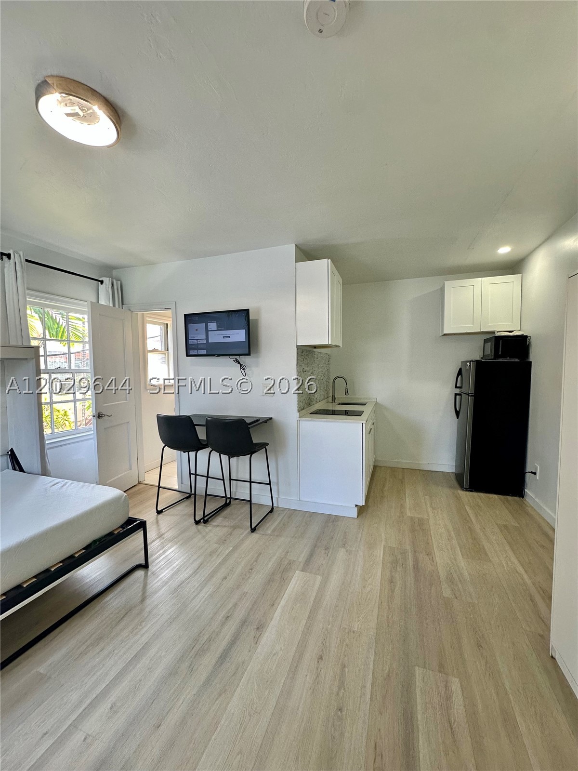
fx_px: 312
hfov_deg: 85.7
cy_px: 386
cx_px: 289
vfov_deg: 102.1
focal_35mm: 14
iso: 160
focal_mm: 2.22
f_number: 2.2
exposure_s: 1/120
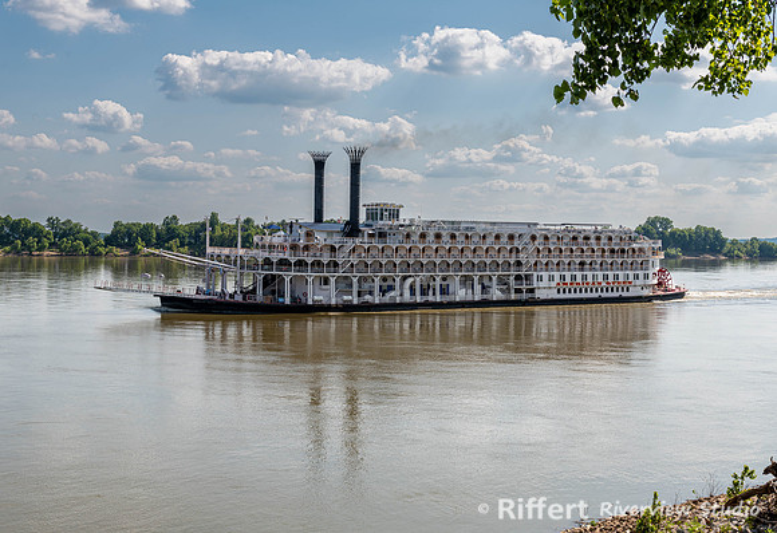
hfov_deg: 39.7
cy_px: 274
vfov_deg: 27.8
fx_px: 1076
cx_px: 402
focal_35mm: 49
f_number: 10
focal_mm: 42
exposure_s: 1/160
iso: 64
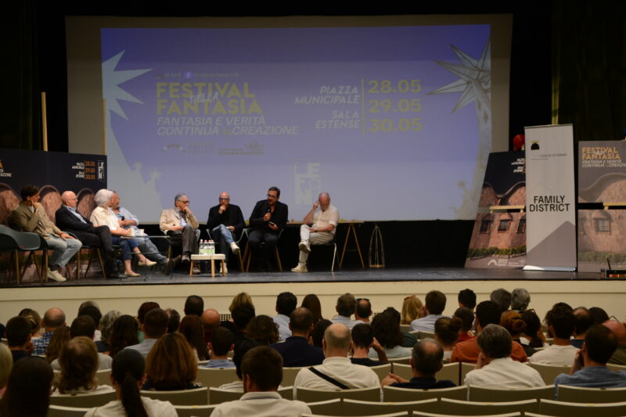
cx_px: 313
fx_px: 1356
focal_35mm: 78
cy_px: 208
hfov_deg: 26.0
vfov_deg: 17.5
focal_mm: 52
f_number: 5.6
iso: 800
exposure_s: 1/25
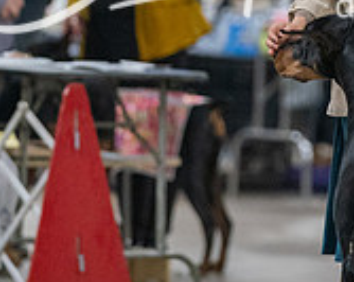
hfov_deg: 3.7
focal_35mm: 526
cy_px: 71
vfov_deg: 2.9
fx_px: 5501
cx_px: 267
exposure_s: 1/400
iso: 6400
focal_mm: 161
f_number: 2.8
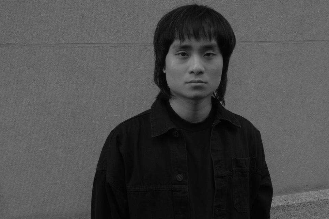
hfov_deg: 47.4
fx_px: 375
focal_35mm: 41
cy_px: 121
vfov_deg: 32.6
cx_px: 175
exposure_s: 1/13
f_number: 22
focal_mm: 22.3
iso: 800
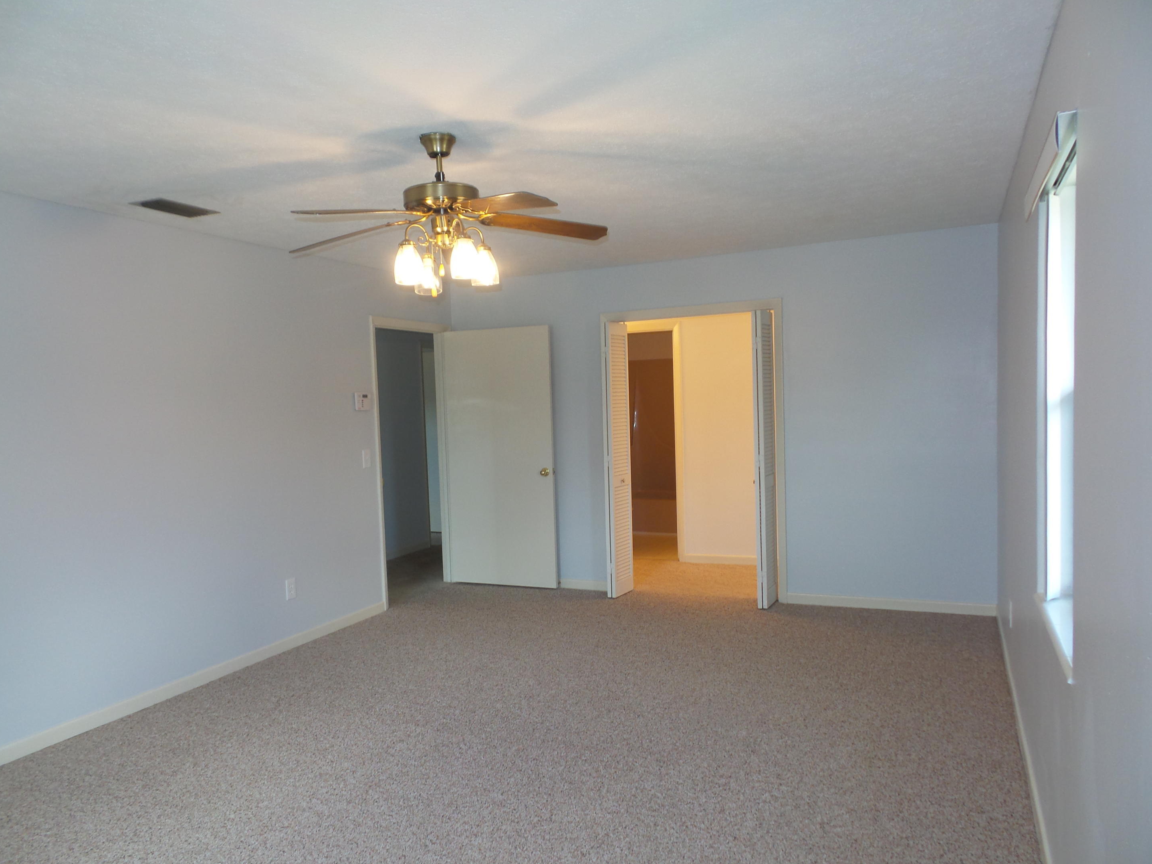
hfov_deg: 71.6
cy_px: 449
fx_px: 799
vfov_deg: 56.8
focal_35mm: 24
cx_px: 551
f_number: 3.5
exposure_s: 1/30
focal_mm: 4.1
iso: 100
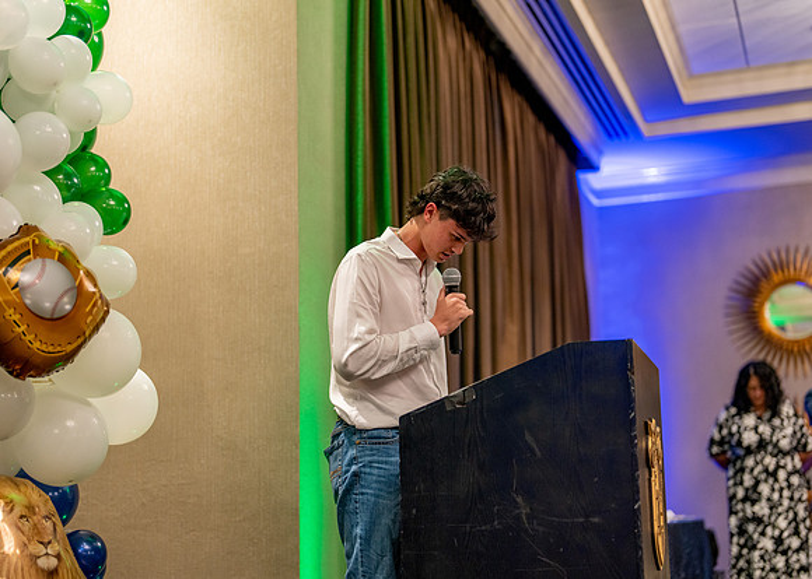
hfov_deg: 36.0
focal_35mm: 54
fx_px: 1249
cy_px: 290
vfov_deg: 26.1
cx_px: 406
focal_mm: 50
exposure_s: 1/320
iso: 800
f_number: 1.2
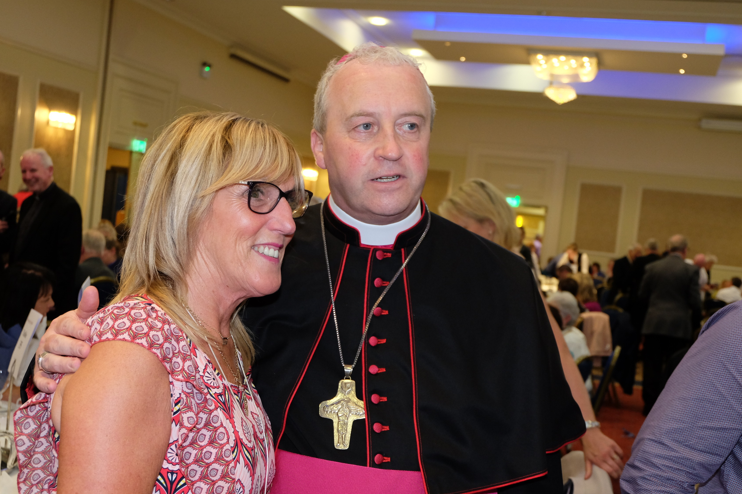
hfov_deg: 43.6
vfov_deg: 29.9
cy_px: 248
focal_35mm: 45
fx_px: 927
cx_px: 365
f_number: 4.7
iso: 1250
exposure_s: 1/30
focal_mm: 29.5
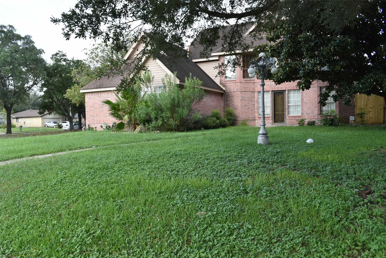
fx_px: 290
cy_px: 129
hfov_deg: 67.4
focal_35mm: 27
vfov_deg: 48.0
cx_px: 193
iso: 400
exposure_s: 1/250
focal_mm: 18
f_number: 8
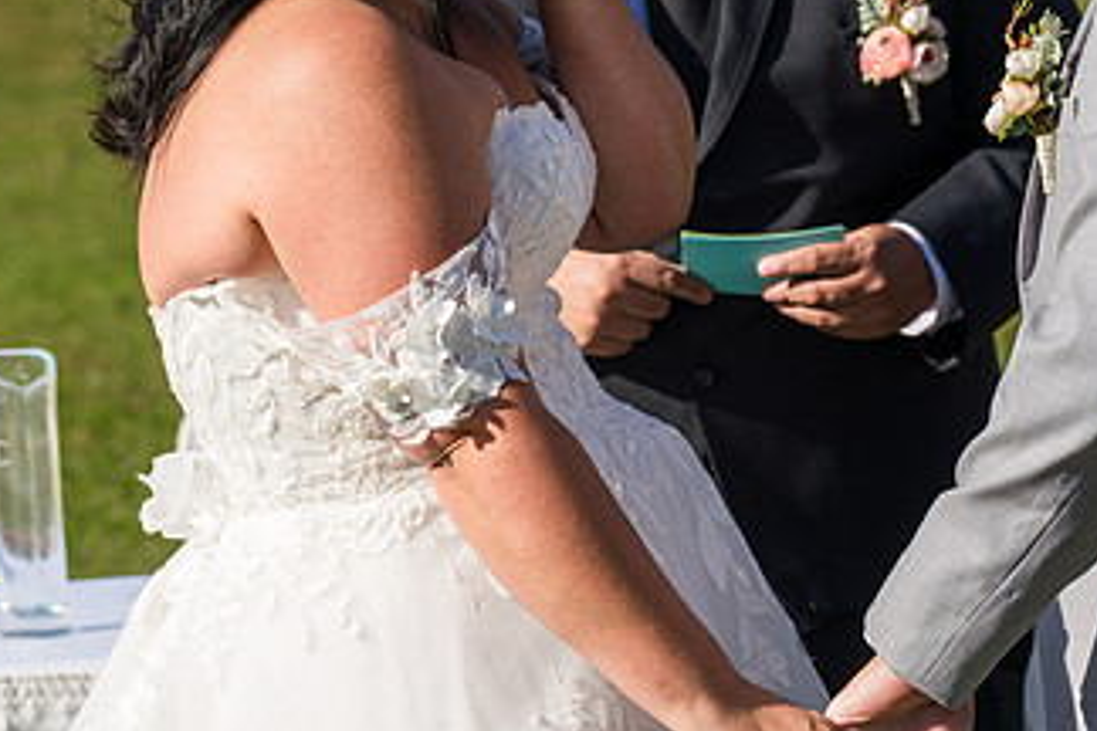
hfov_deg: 9.4
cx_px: 497
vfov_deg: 6.2
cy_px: -61
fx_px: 6673
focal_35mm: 219
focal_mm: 96
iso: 250
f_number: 5
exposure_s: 1/1250
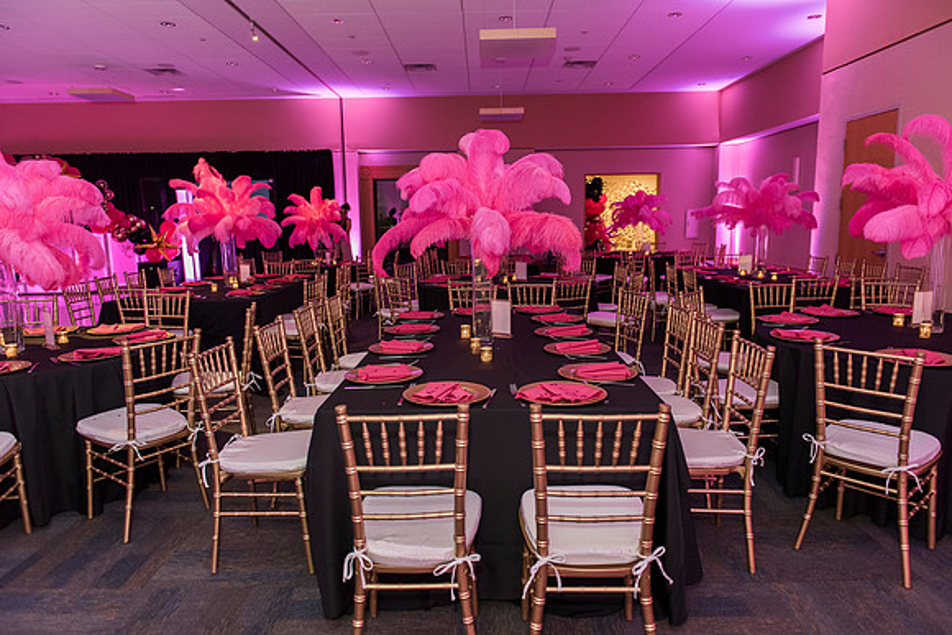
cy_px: 318
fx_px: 635
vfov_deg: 53.2
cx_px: 476
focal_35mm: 24
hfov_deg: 73.7
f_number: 3.2
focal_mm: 24
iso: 1600
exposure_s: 1/60
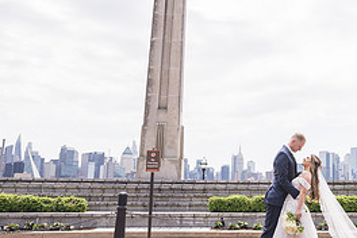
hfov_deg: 36.5
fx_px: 506
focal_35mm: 51
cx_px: 320
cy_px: 100
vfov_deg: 26.4
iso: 100
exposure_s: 1/1000
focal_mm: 20
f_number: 2.8
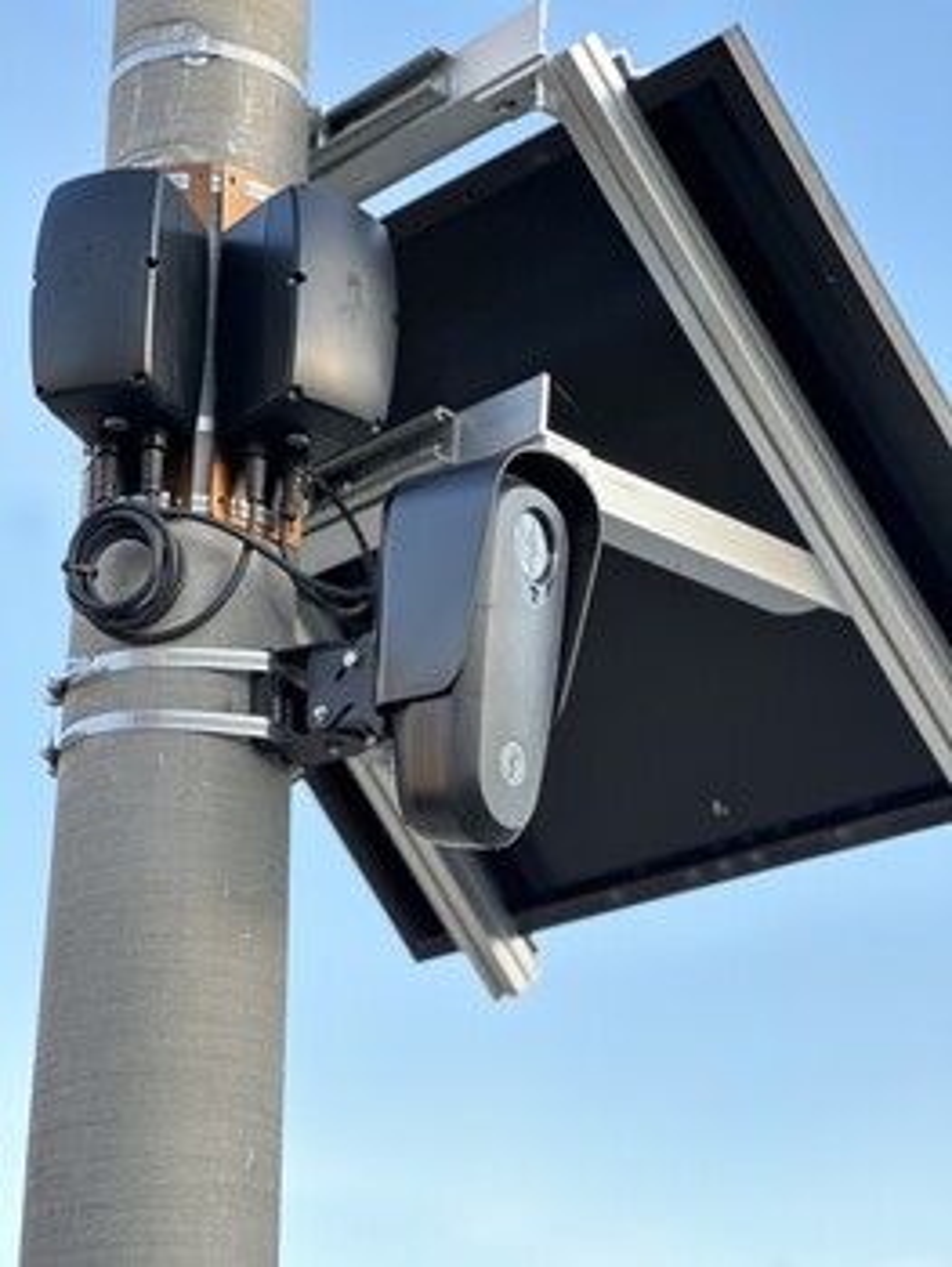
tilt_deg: +24.9
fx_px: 2820
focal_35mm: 77
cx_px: 476
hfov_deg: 19.2
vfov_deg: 25.3
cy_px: 634
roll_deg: -0.6
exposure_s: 1/121
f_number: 2.8
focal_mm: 9
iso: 100
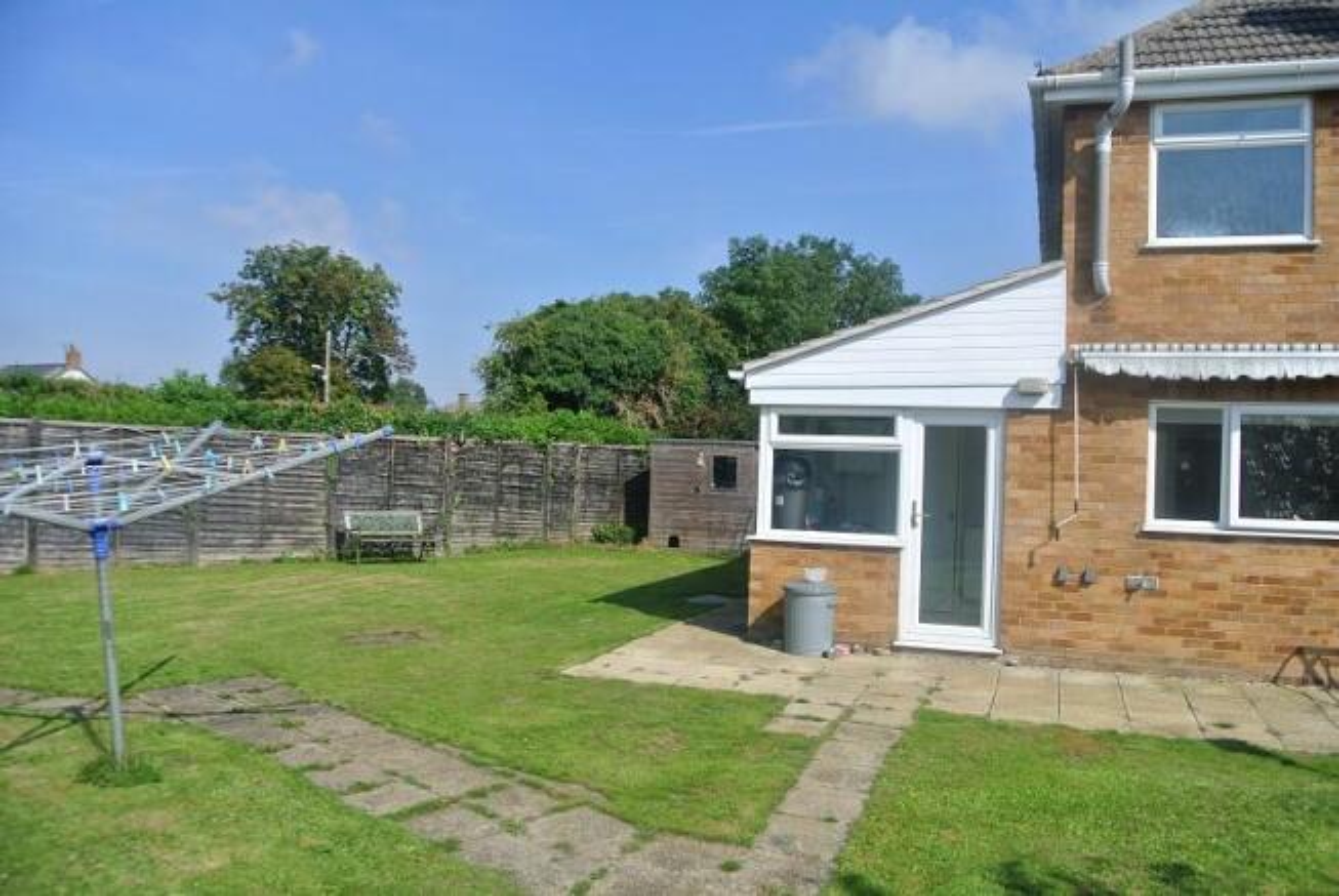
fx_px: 1005
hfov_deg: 67.3
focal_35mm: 27
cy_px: 448
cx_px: 670
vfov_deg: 48.0
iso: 100
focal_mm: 10
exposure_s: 1/800
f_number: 5
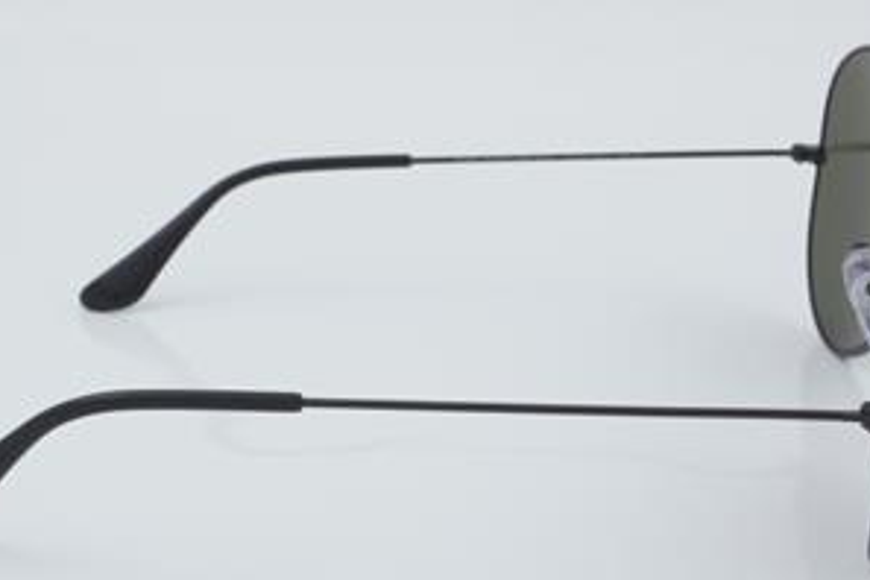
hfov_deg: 20.2
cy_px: 293
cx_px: 419
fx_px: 2441
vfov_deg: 13.6
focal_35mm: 101
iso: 100
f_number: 32
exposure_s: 1/4
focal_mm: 50
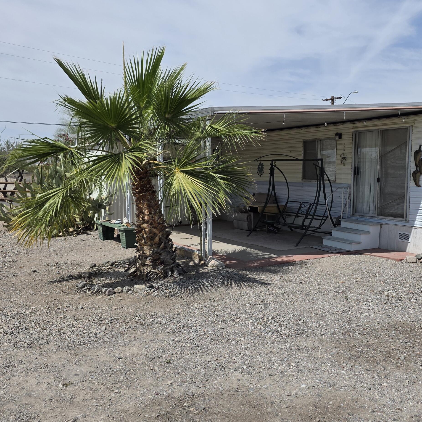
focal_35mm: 33
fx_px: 455
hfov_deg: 48.8
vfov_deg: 49.7
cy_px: 227
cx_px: 284
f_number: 1.7
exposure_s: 1/7944
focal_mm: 6.3
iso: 64
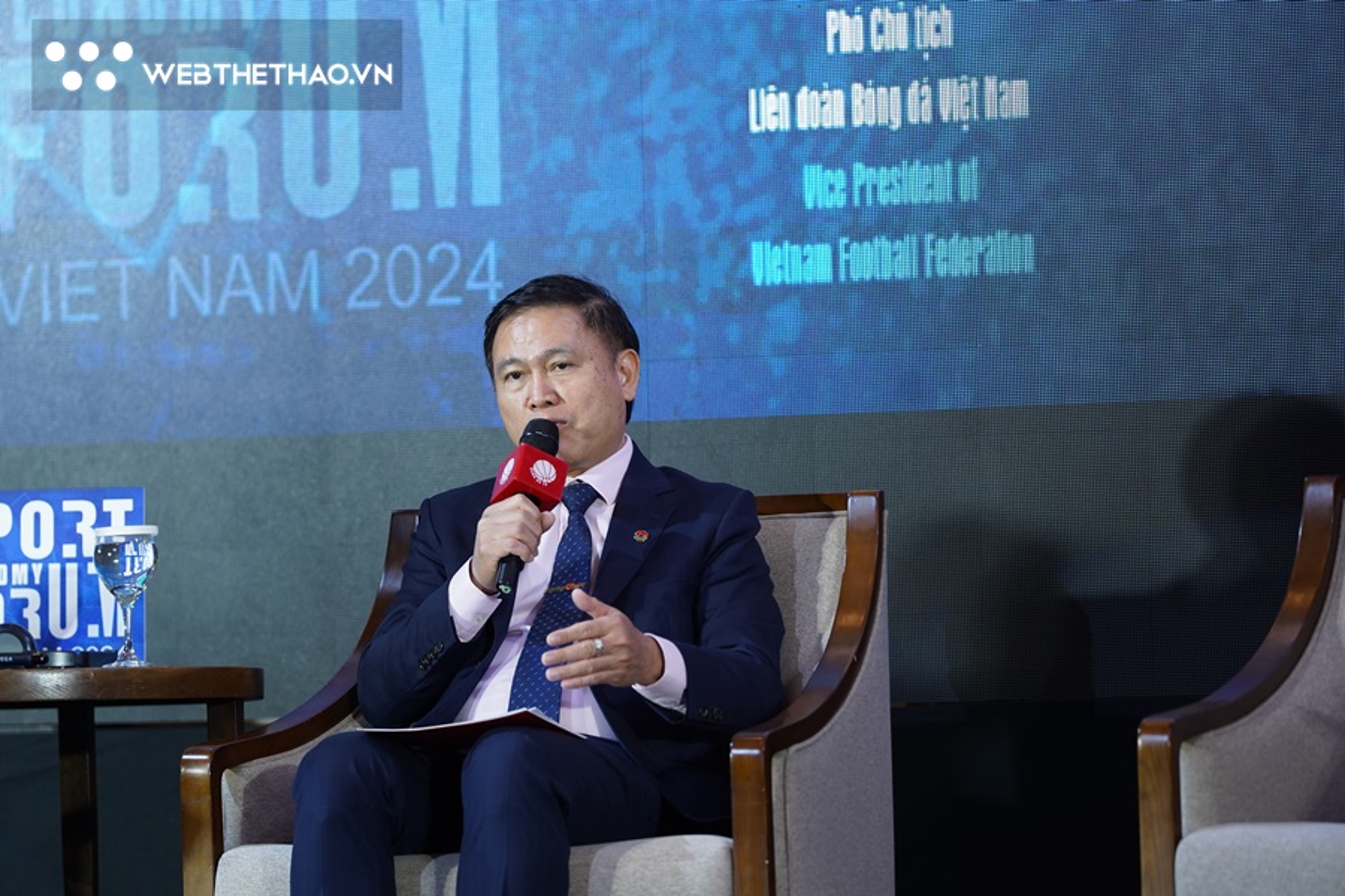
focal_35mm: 200
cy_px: 448
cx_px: 672
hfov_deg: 10.3
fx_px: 7472
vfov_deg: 6.9
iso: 2000
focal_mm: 200
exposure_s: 1/250
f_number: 4
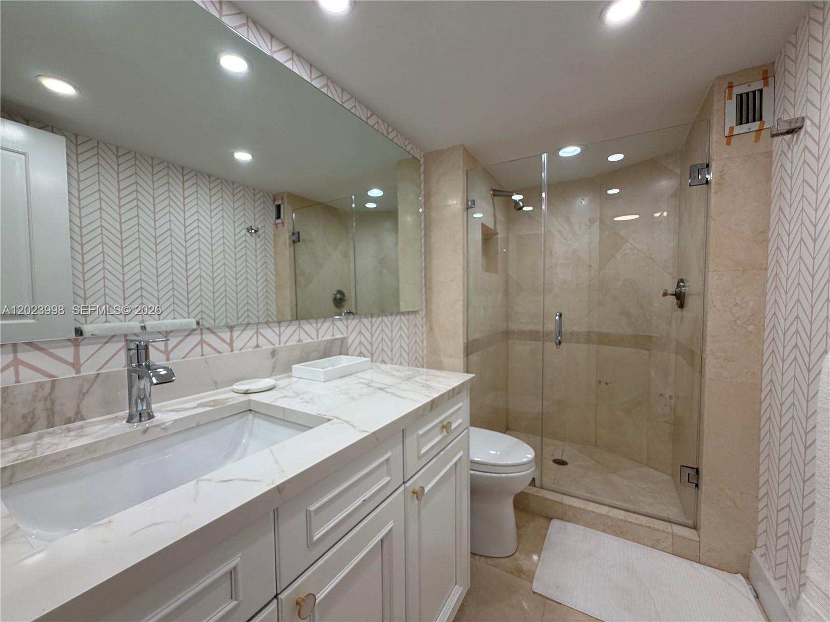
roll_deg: +0.1
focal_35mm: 14
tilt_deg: -1.7
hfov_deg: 102.1
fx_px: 336
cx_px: 415
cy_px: 311
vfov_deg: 85.7
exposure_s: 1/120
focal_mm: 2.22
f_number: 2.2
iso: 100
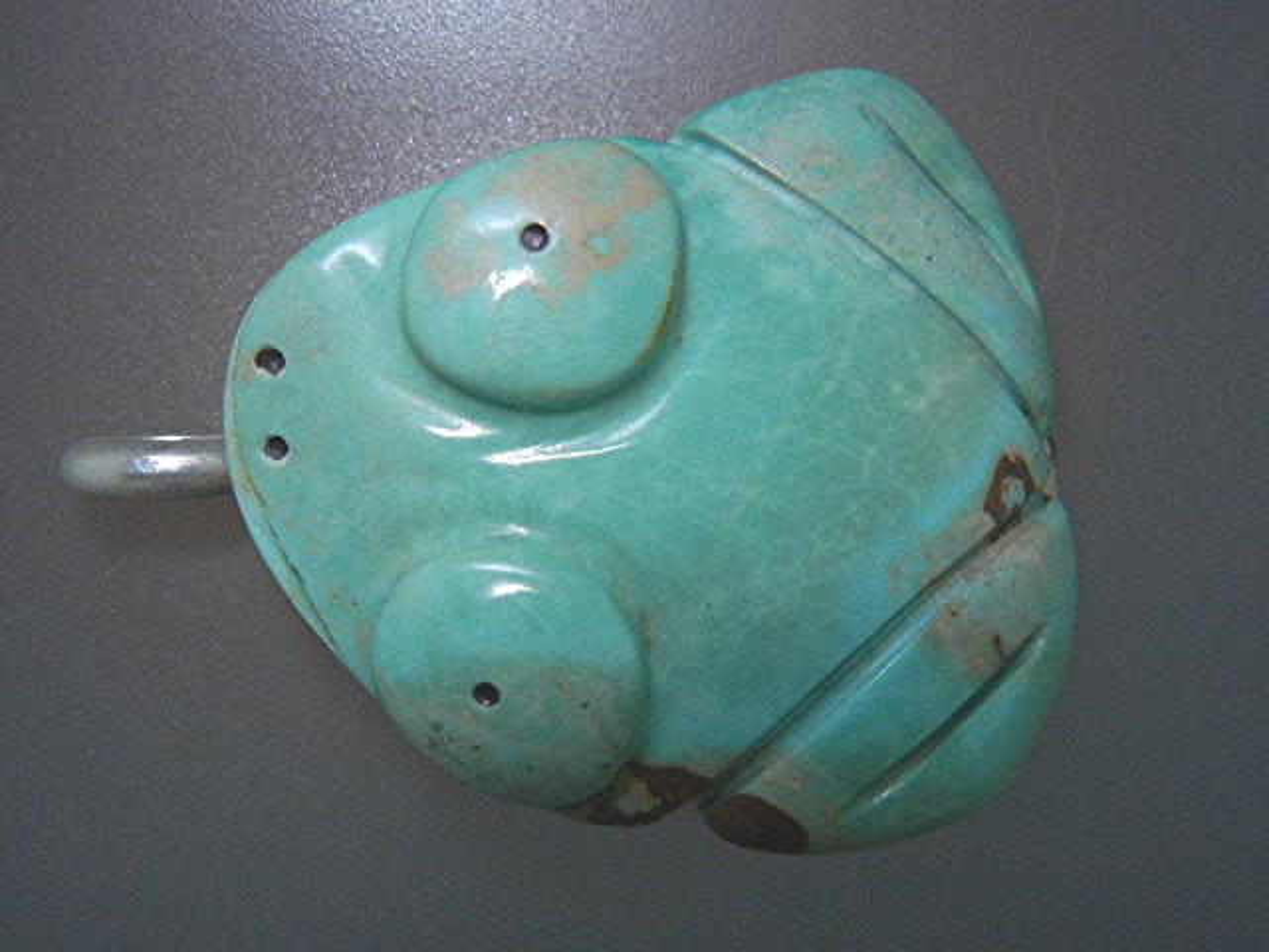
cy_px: 476
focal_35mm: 45
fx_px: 1650
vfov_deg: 32.2
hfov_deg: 42.1
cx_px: 634
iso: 248
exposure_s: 1/30
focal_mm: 8.1
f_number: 7.6
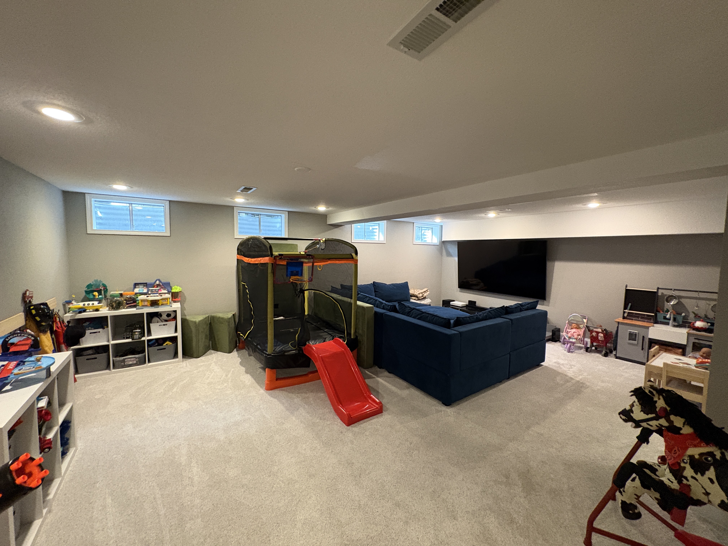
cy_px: 273
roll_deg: -1.2
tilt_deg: -4.1
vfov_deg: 85.7
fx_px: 294
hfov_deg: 102.1
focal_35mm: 14
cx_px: 364
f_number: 2.2
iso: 640
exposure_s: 1/60
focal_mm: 2.22
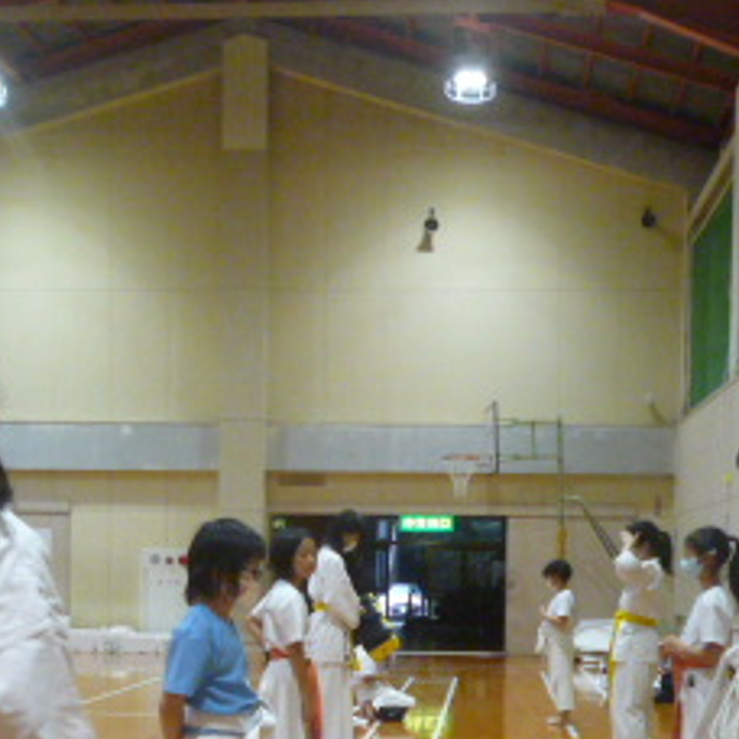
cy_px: 642
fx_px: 1497
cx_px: 376
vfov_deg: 26.9
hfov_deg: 27.7
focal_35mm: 62
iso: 400
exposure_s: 1/60
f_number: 2.8
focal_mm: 4.4
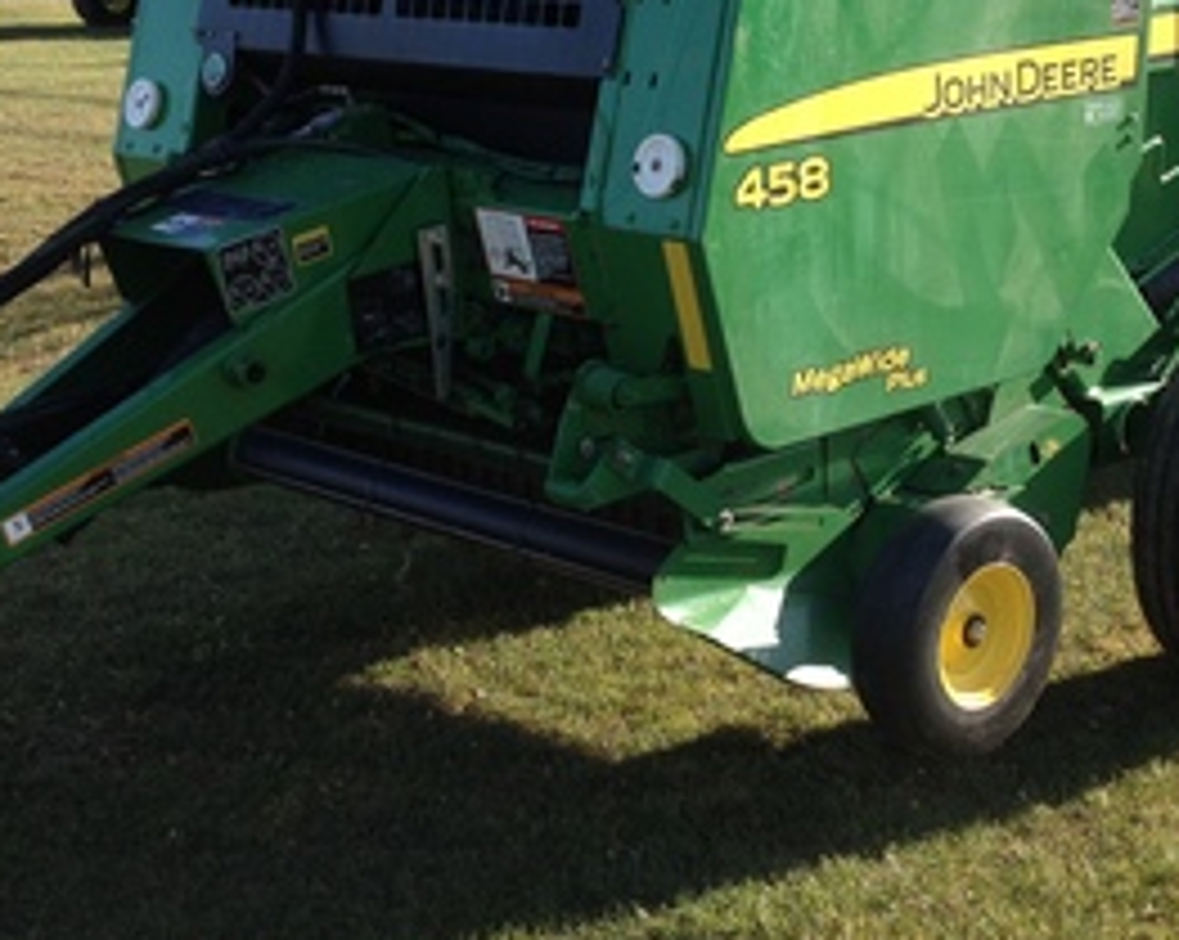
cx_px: 770
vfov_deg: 21.3
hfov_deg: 26.7
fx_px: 2475
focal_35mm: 71
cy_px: 189
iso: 50
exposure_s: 1/563
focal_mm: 4.28
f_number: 2.4
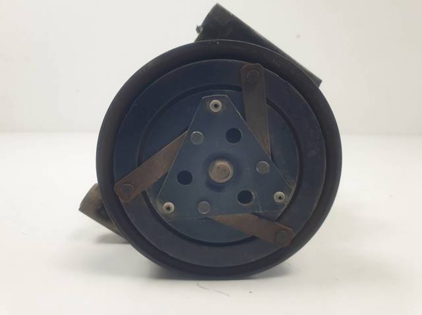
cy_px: 158
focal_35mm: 26
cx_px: 211
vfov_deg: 53.0
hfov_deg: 67.3
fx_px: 317
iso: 50
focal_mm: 4.3
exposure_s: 1/160
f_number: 1.5
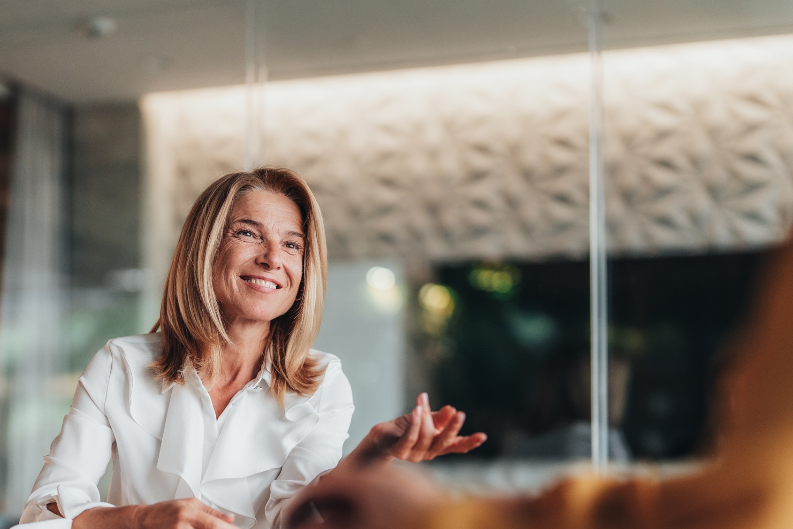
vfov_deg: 19.1
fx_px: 1564
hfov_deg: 28.4
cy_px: 365
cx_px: 355
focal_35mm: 71
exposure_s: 1/500
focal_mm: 50
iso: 500
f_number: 1.2
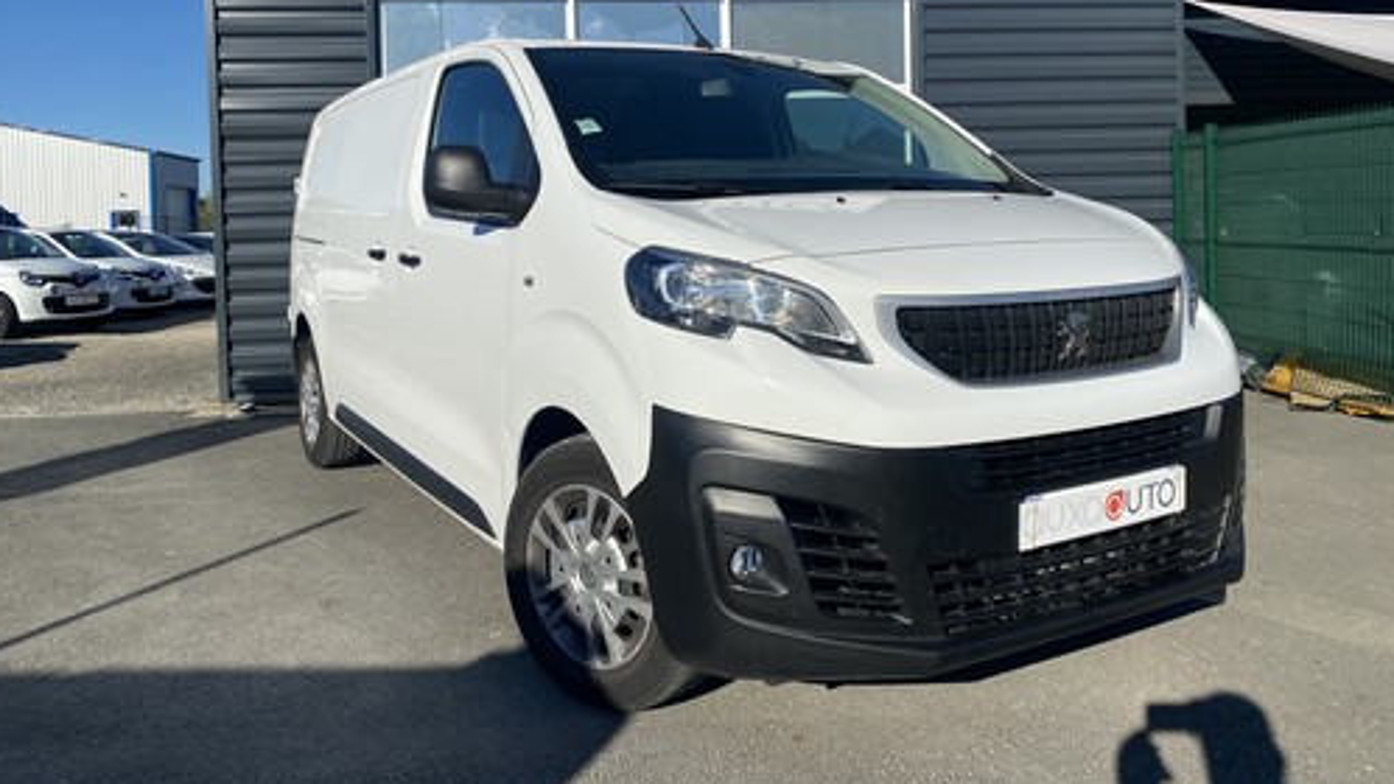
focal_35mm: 29
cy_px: 256
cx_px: 700
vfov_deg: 39.7
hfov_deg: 66.1
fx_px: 1072
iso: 32
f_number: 1.8
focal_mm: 4.25
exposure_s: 1/5747
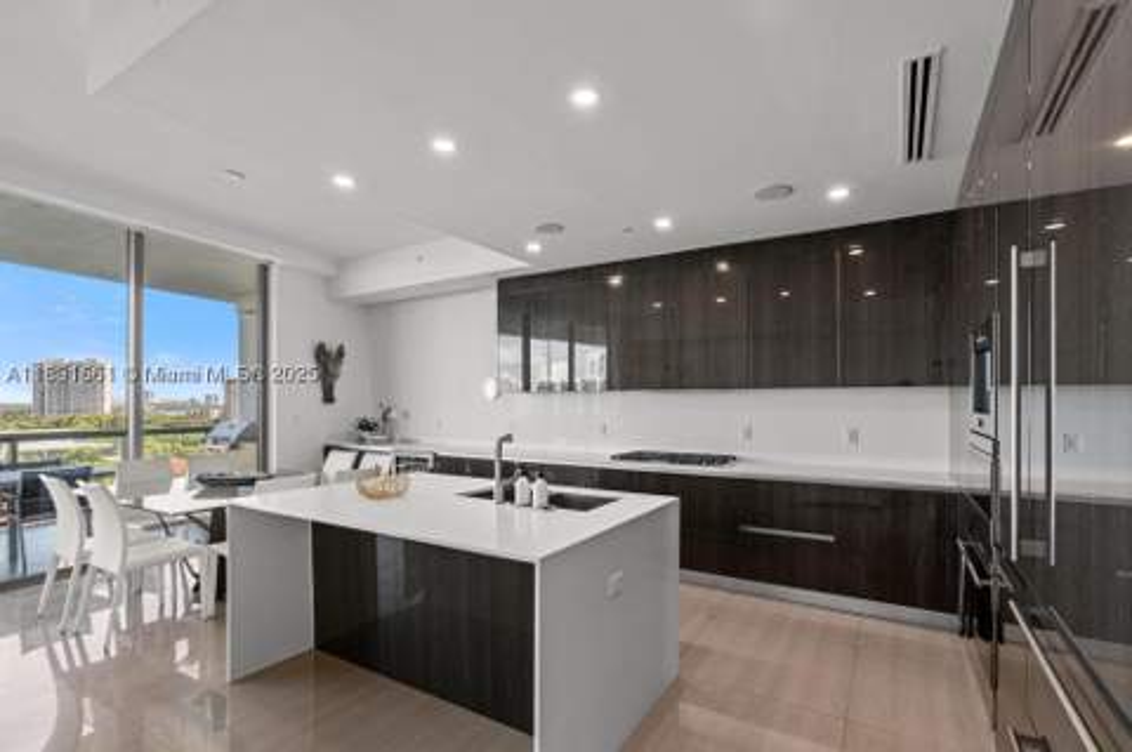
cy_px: 376
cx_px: 566
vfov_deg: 73.6
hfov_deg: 96.8
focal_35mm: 16
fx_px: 503
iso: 400
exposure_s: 1/15
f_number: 8
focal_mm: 16
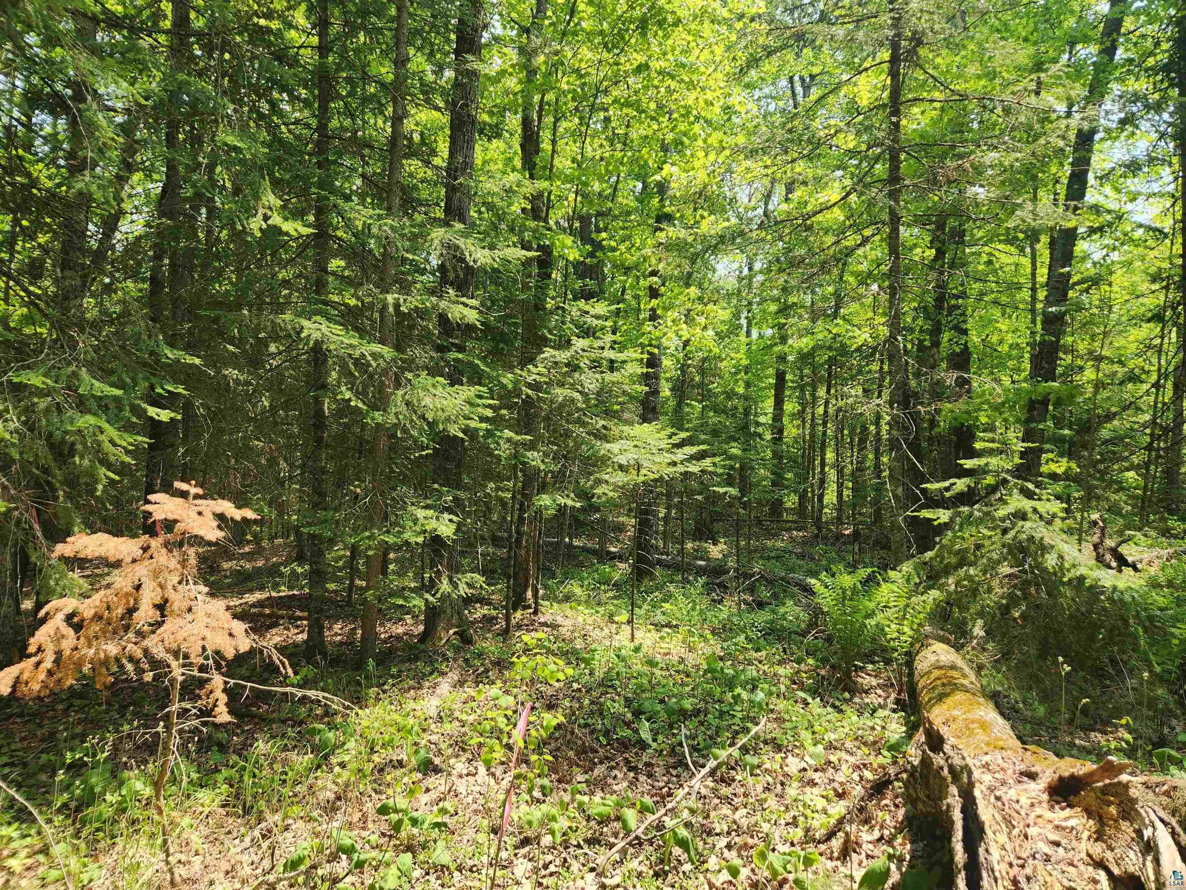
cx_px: 593
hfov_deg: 73.9
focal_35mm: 23
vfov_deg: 58.9
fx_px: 788
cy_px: 445
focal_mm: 5.4
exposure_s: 1/270
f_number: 1.8
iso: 20
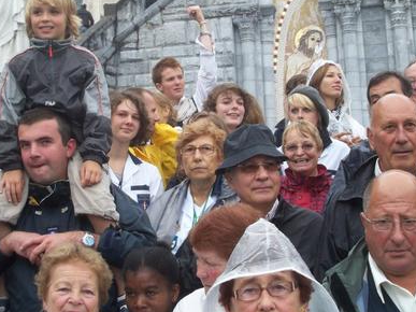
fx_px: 805
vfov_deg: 21.7
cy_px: 70
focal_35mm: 67
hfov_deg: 28.9
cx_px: 178
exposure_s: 1/80
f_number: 3.4
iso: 64
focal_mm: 7.9
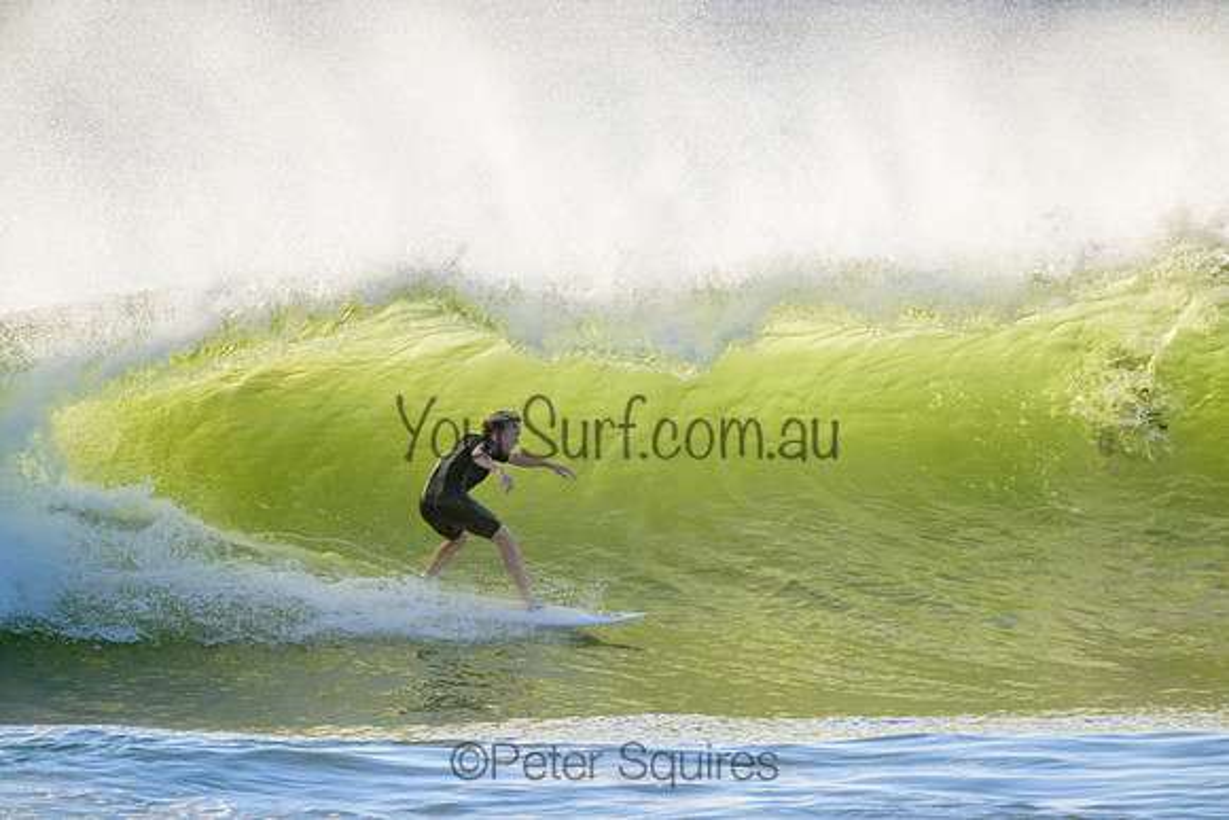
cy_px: 410
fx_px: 27316
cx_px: 614
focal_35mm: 800
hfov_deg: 2.6
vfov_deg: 1.7
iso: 1250
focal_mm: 800
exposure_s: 1/2000
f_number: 11
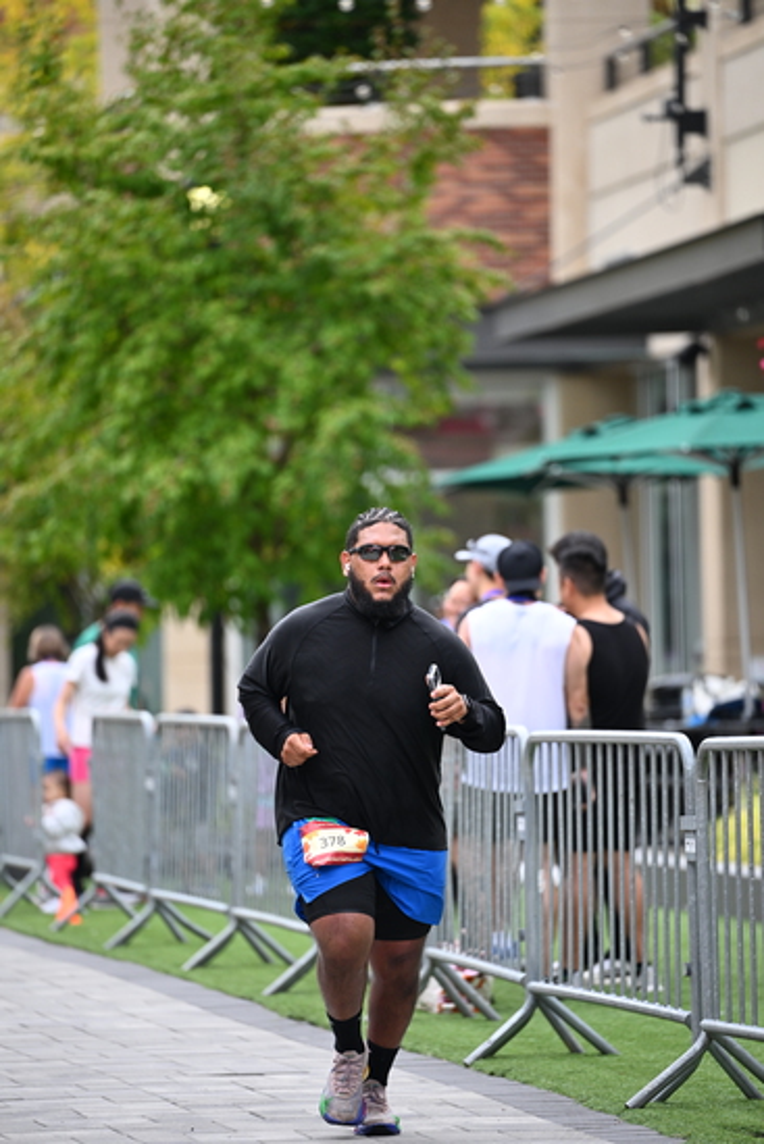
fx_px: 6362
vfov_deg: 10.3
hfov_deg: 6.9
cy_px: 572
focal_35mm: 200
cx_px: 382
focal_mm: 200
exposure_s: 1/2000
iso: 640
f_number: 2.8
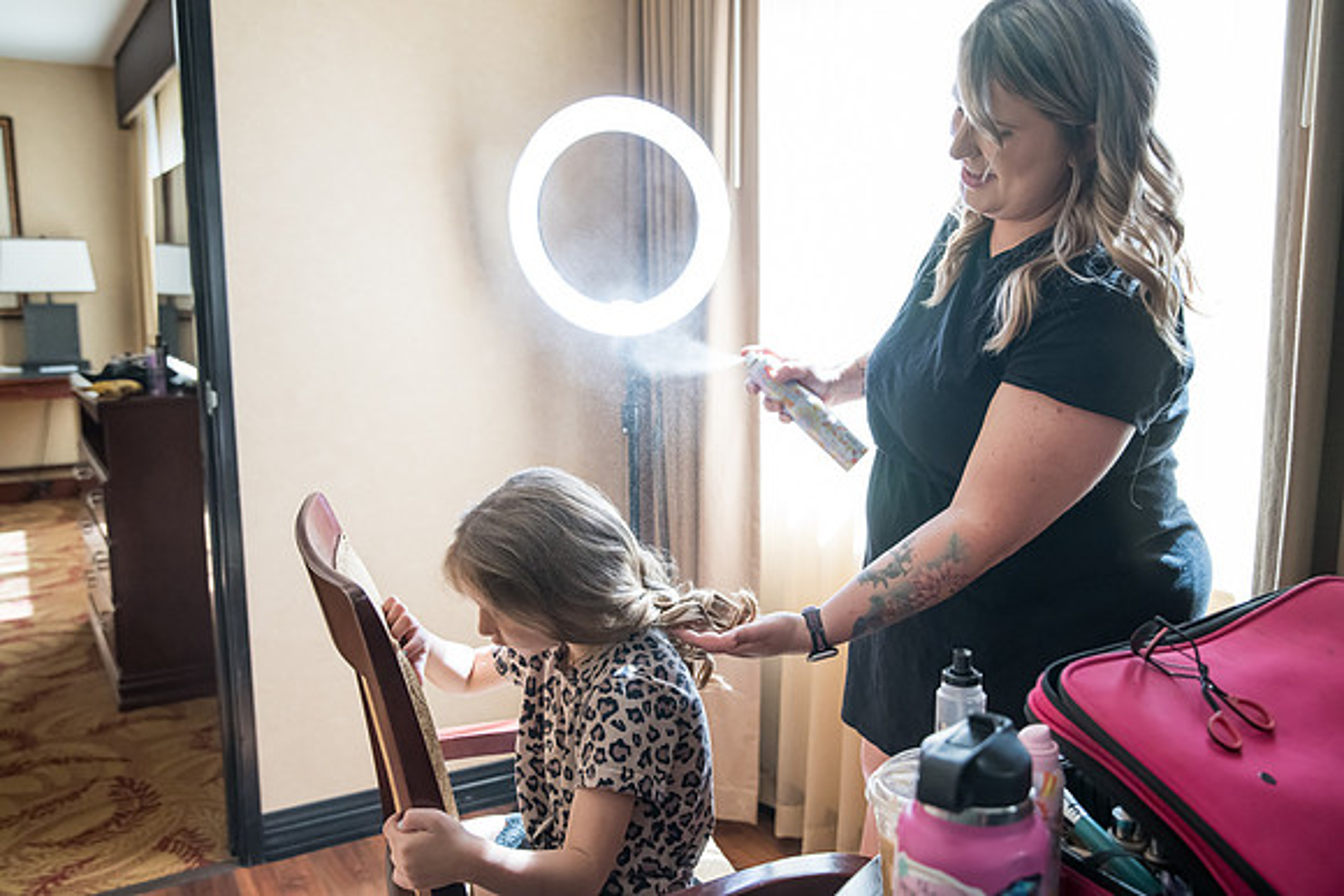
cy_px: 448
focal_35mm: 32
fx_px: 1195
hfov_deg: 58.7
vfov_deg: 41.1
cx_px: 672
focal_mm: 32
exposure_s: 1/320
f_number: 4
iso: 2000
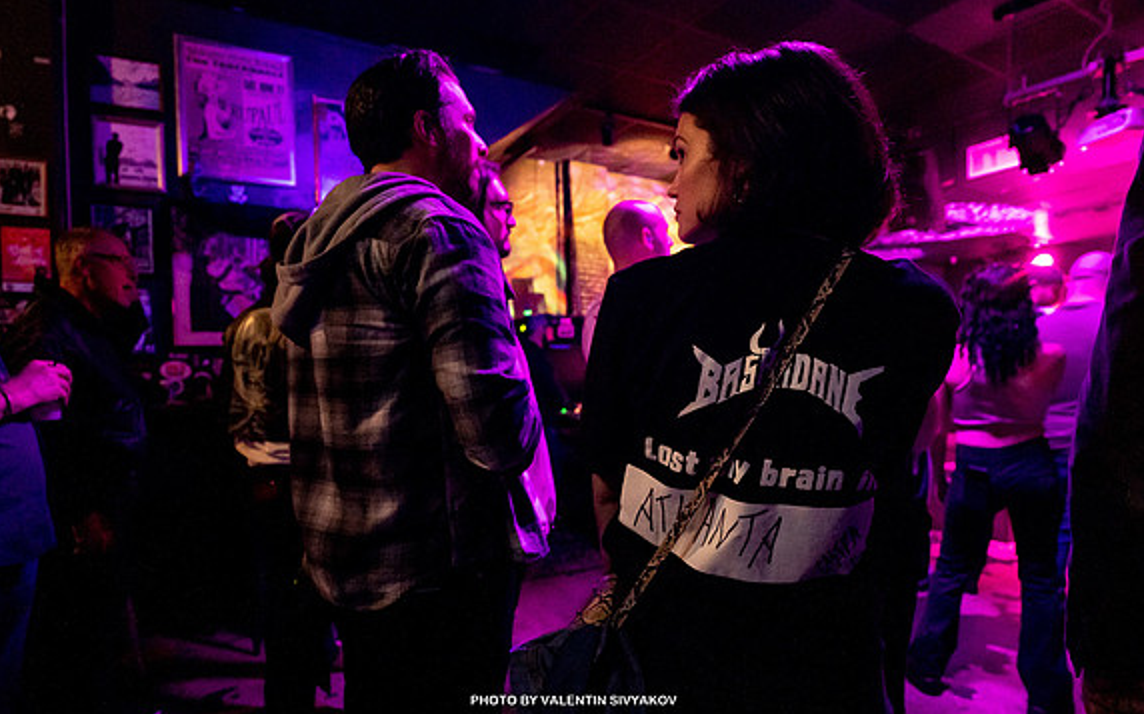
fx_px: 592
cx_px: 521
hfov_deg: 87.8
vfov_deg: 62.0
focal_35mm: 19
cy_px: 396
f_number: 2.8
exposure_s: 1/80
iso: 3200
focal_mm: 14
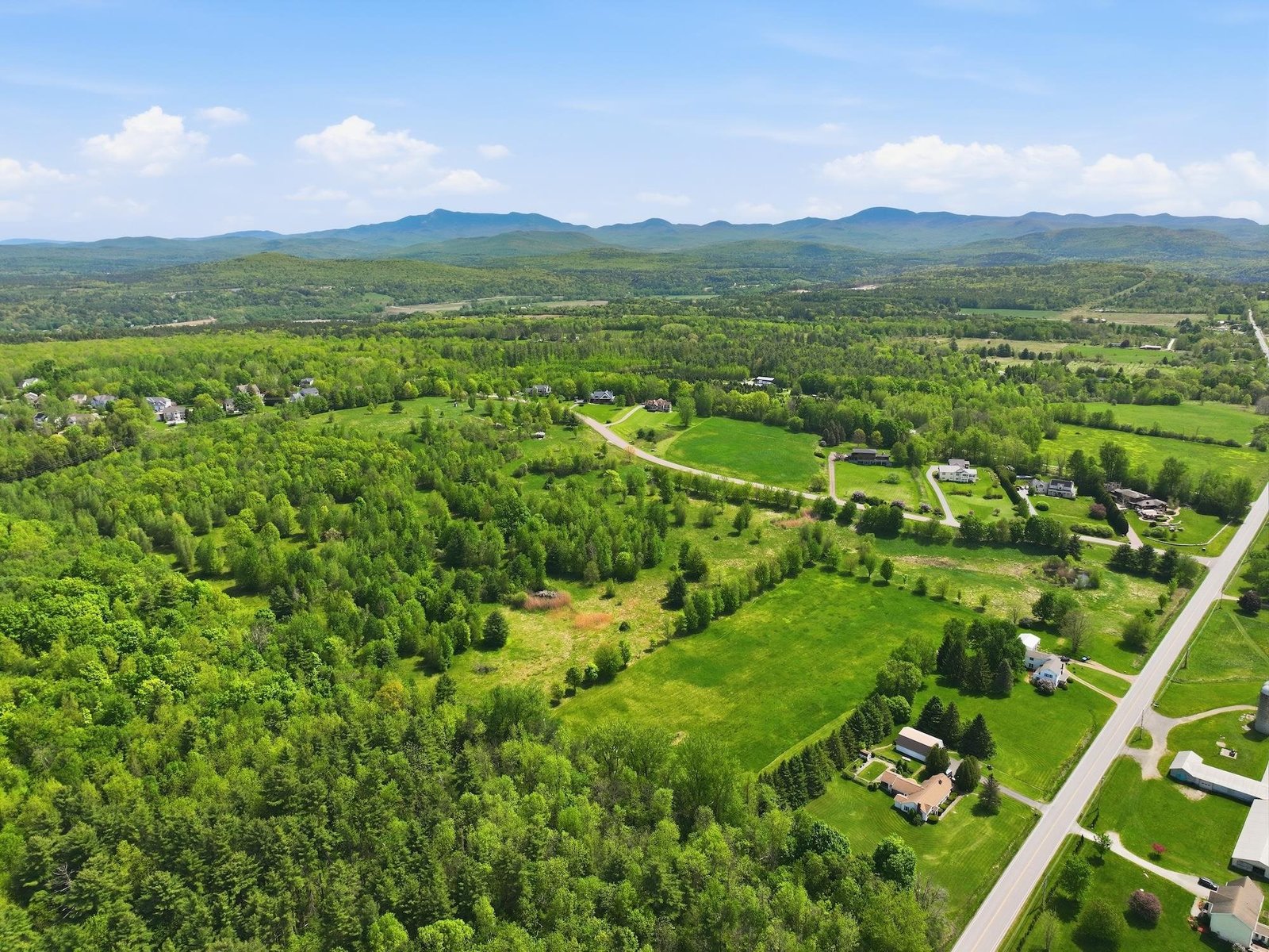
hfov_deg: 71.6
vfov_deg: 56.8
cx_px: 634
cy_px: 476
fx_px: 880
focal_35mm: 24
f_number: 2.8
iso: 130
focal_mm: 12.3
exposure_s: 1/2500
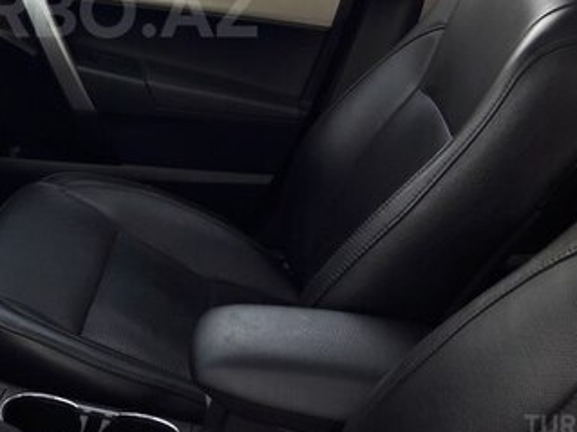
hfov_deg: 31.9
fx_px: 966
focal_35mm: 58
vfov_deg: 24.2
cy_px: 10
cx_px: 72
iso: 40
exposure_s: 1/134
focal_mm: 3.7
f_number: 1.9
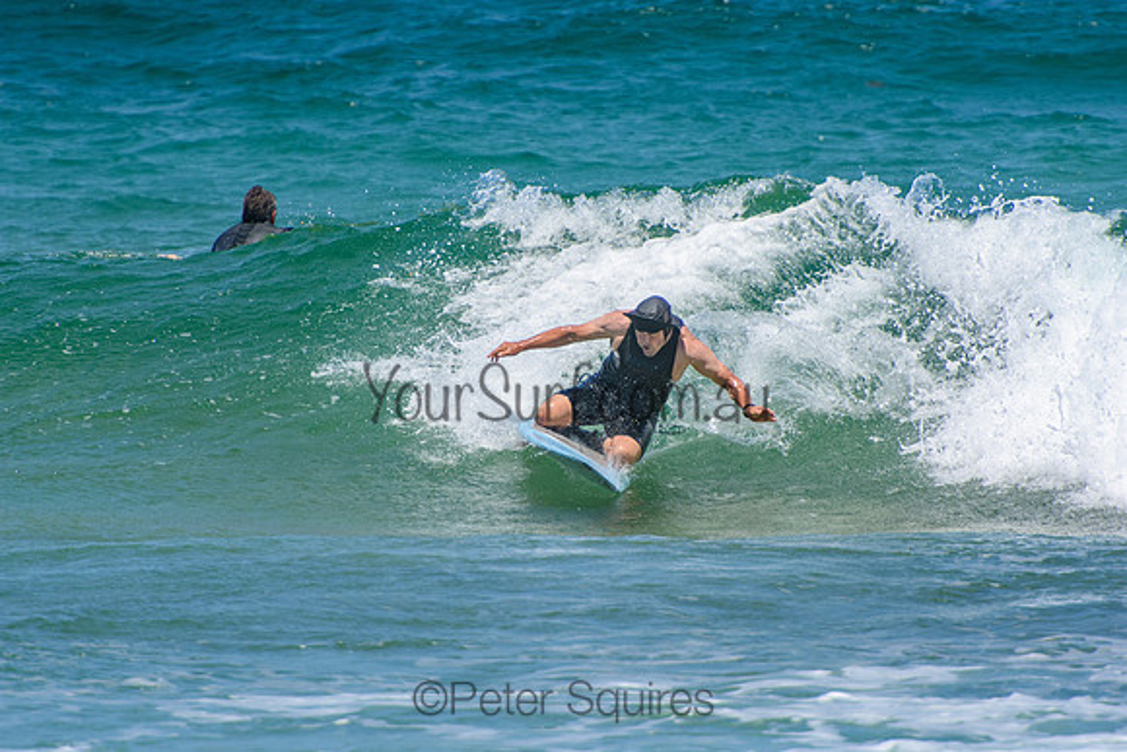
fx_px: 18787
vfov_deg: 2.3
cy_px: 376
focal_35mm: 600
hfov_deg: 3.4
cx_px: 564
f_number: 5.6
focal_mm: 400
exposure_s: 1/2000
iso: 320
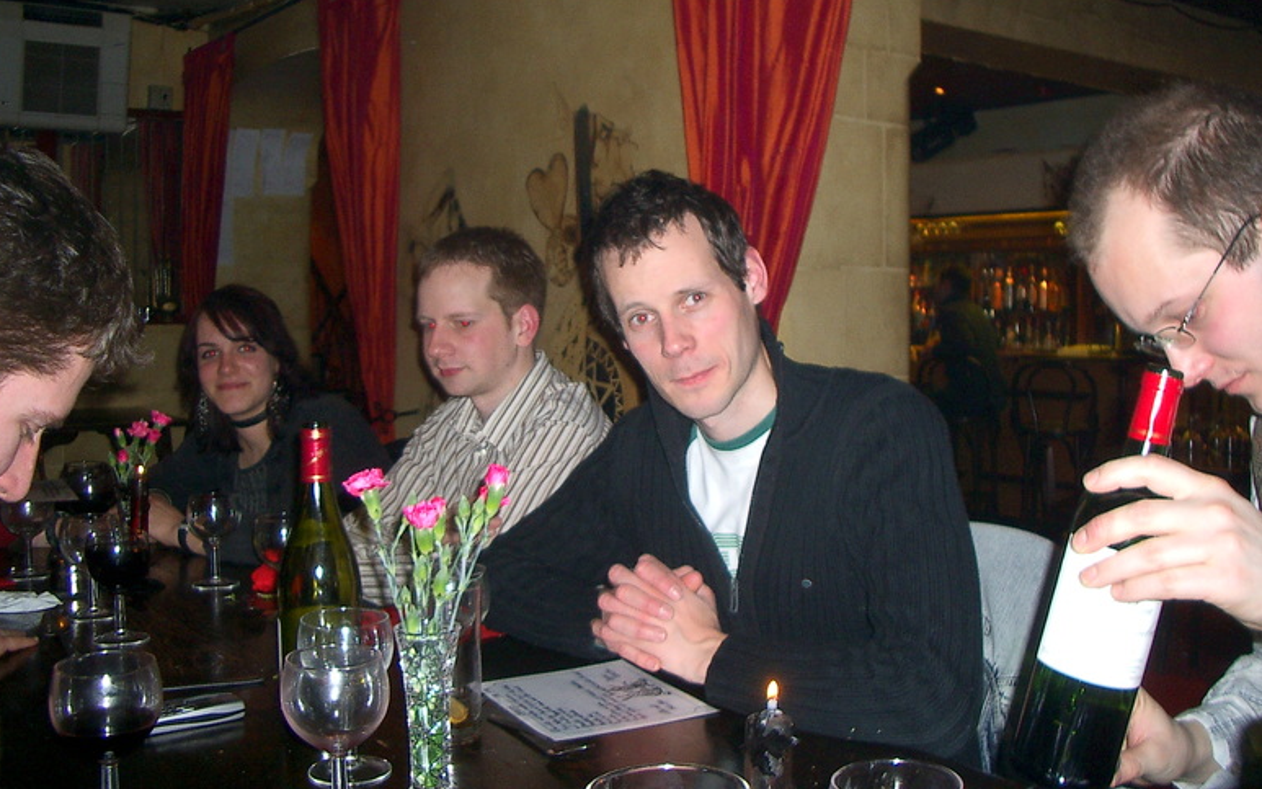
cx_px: 622
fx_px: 1307
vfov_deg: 33.5
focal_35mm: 38
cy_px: 320
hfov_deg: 51.5
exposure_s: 1/40
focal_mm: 5.8
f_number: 2.6
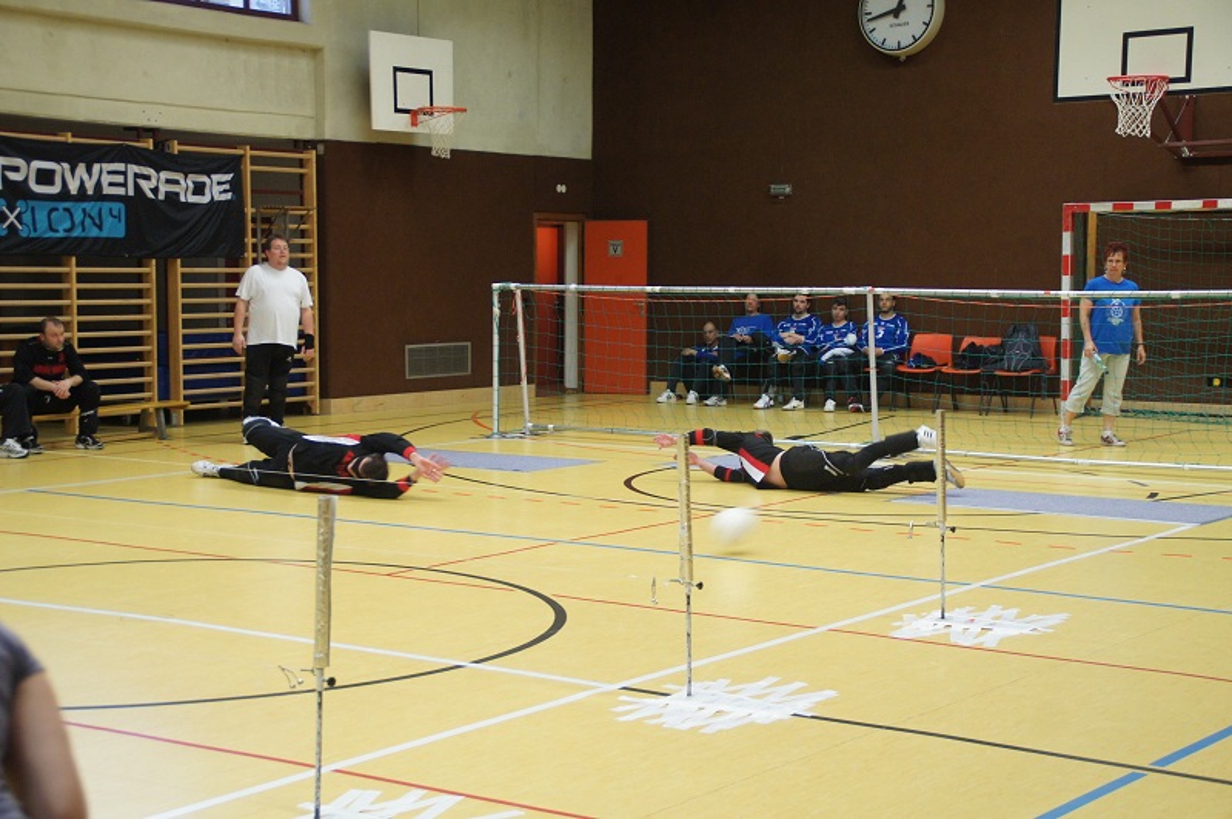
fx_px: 2052
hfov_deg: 33.4
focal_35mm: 60
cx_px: 616
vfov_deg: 22.6
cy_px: 410
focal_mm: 40
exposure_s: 1/60
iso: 1600
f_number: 4.5
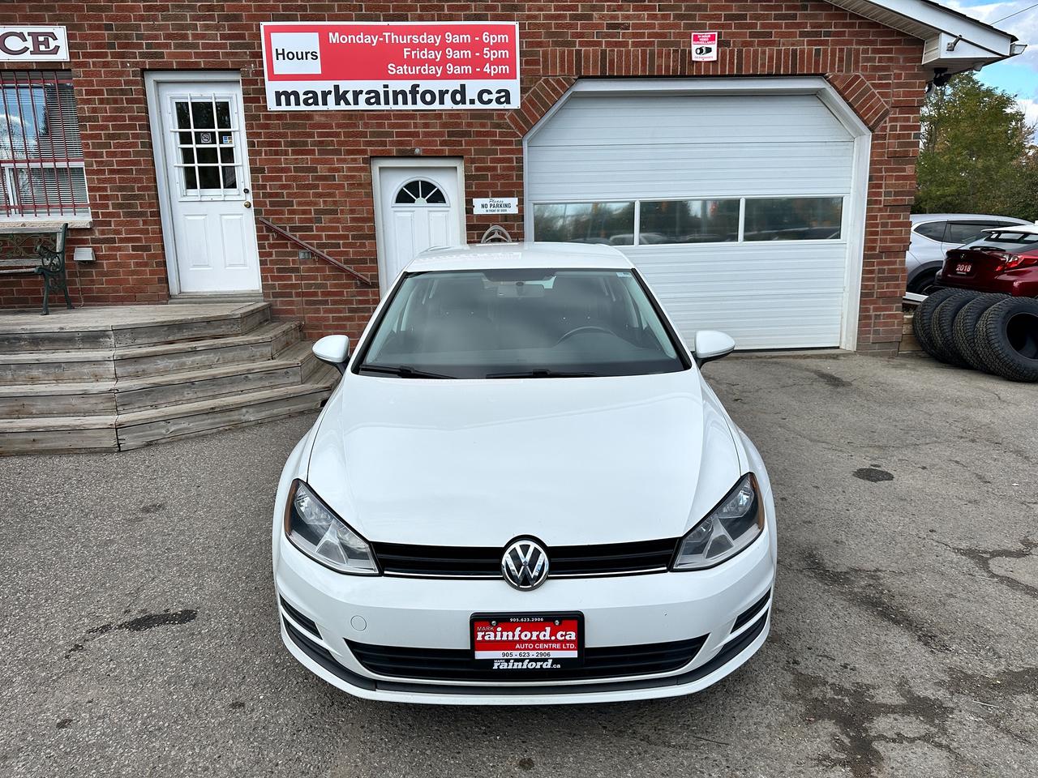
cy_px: 389
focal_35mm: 24
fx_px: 720
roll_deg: +1.5
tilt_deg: -11.7
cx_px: 519
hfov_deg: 71.6
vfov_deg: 56.8
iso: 80
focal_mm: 6.86
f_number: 1.78
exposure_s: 1/4184
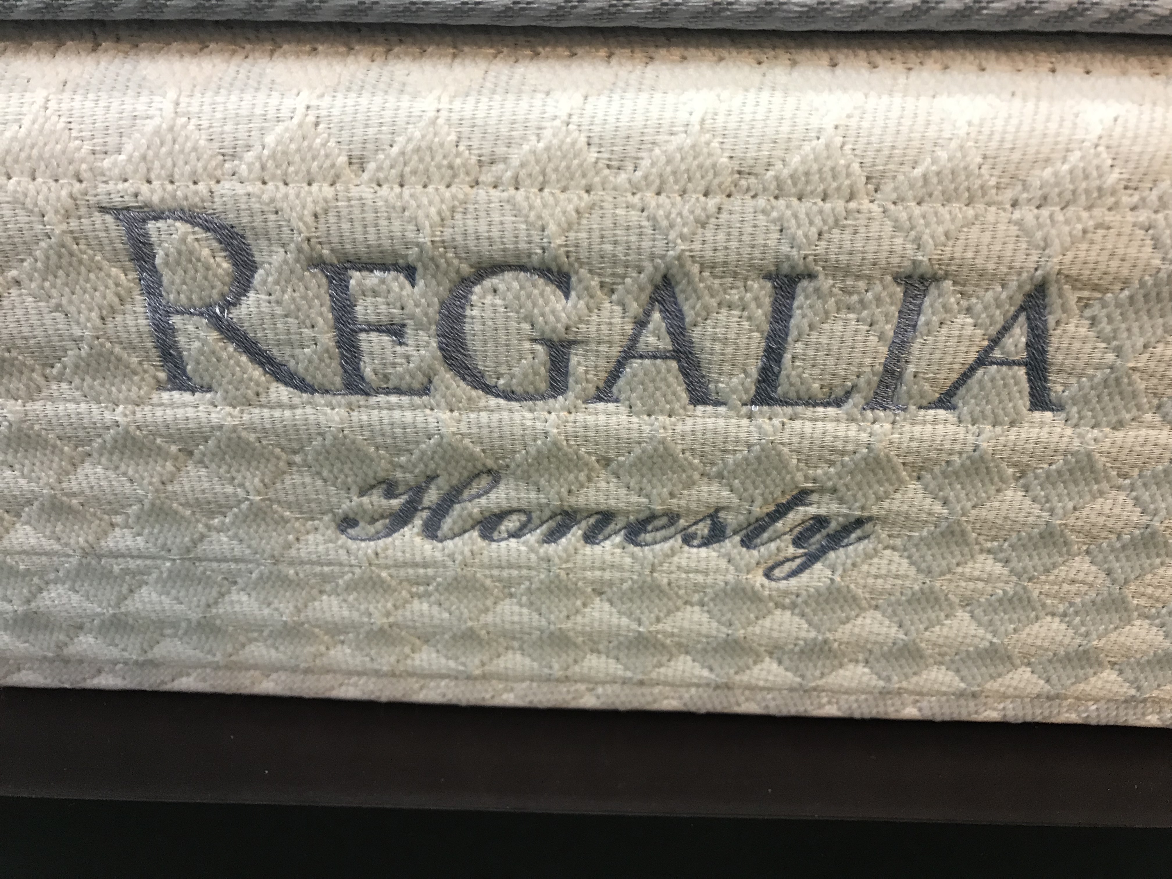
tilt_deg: -35.7
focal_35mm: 28
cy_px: 440
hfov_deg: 63.4
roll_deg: -2.4
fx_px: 948
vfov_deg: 49.7
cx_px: 586
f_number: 1.8
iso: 32
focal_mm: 3.99
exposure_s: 1/20
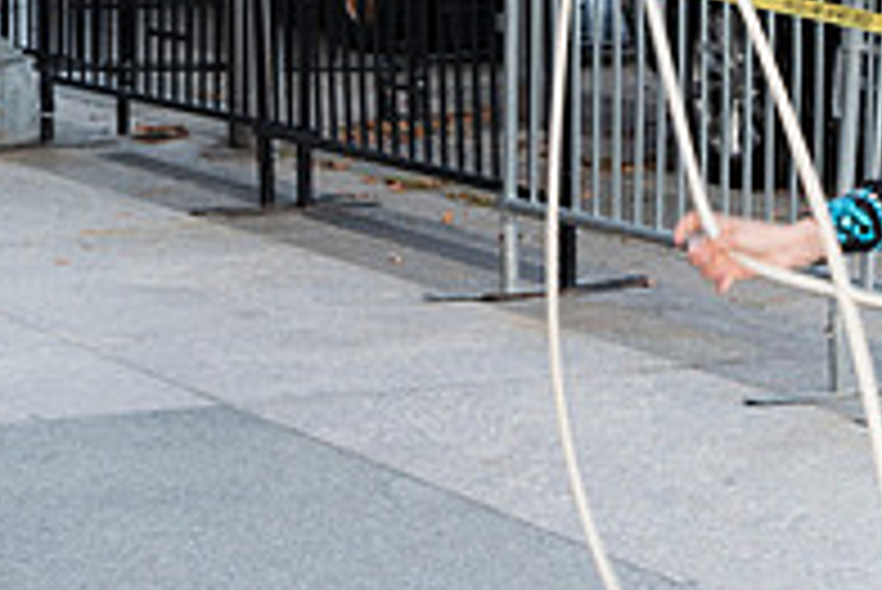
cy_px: 300
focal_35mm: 159
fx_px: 3898
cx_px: 1131
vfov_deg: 8.6
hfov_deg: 12.5
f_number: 5.6
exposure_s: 1/160
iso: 800
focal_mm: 52
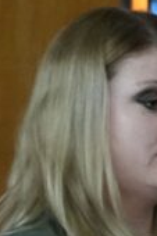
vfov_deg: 7.5
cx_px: 235
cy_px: 303
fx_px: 1776
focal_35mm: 271
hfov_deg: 5.0
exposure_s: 1/160
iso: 5000
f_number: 4.5
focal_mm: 30
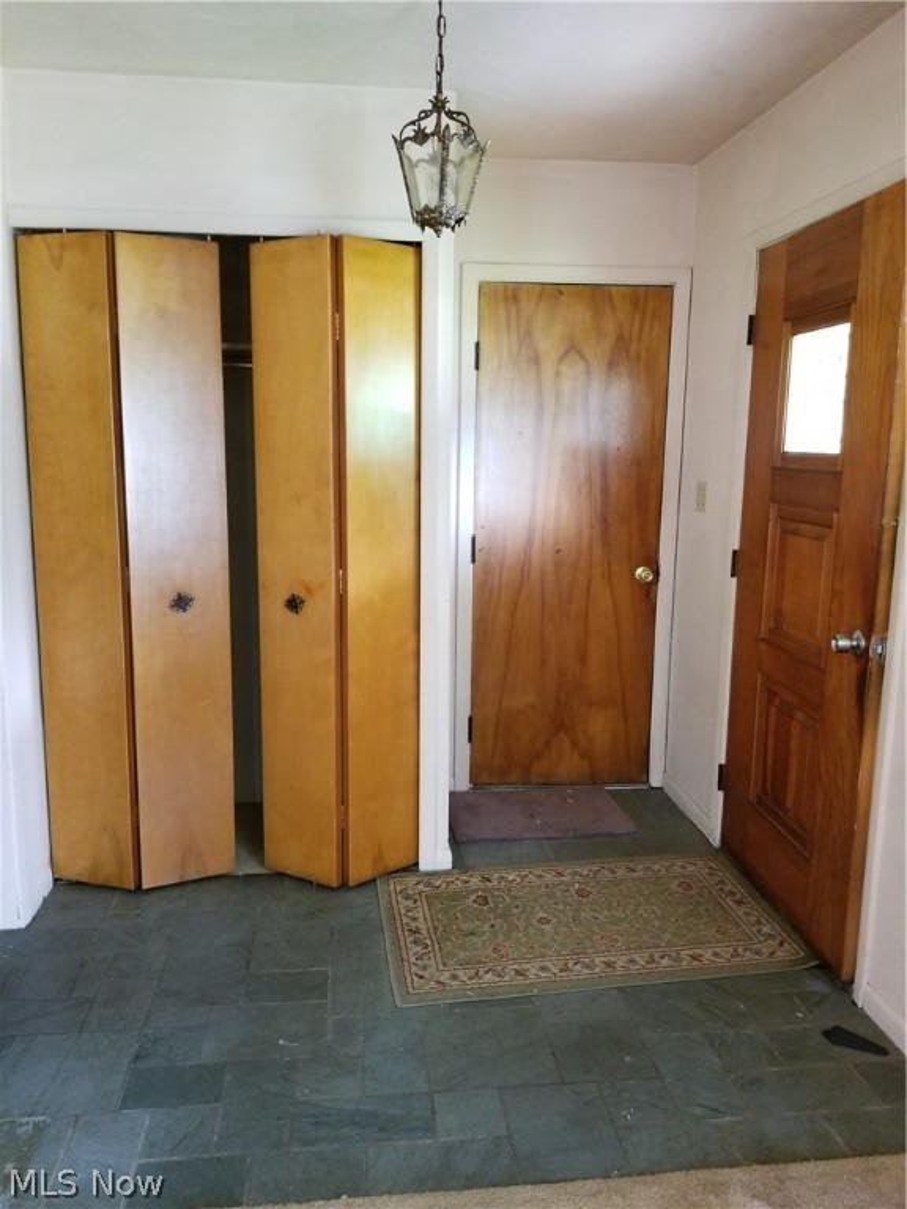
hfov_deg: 53.1
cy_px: 604
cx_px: 454
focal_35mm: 26
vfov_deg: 67.3
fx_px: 908
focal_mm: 4.3
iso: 200
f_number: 1.7
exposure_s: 1/15
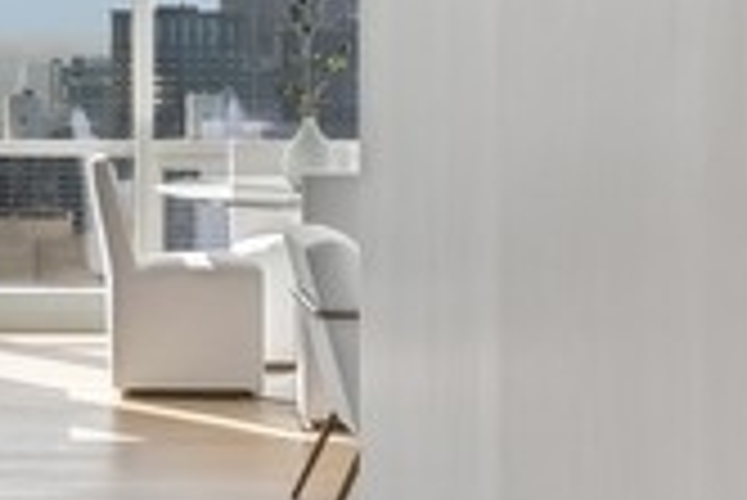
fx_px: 2700
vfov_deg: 10.5
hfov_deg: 15.3
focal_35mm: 130
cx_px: -76
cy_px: 72
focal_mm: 16
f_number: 8
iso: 200
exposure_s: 1/160
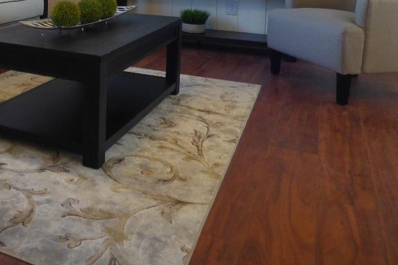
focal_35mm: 43
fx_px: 475
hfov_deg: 42.0
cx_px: 45
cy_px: -9
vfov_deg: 28.9
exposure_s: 1/80
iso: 200
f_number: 2.8
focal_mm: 3.58
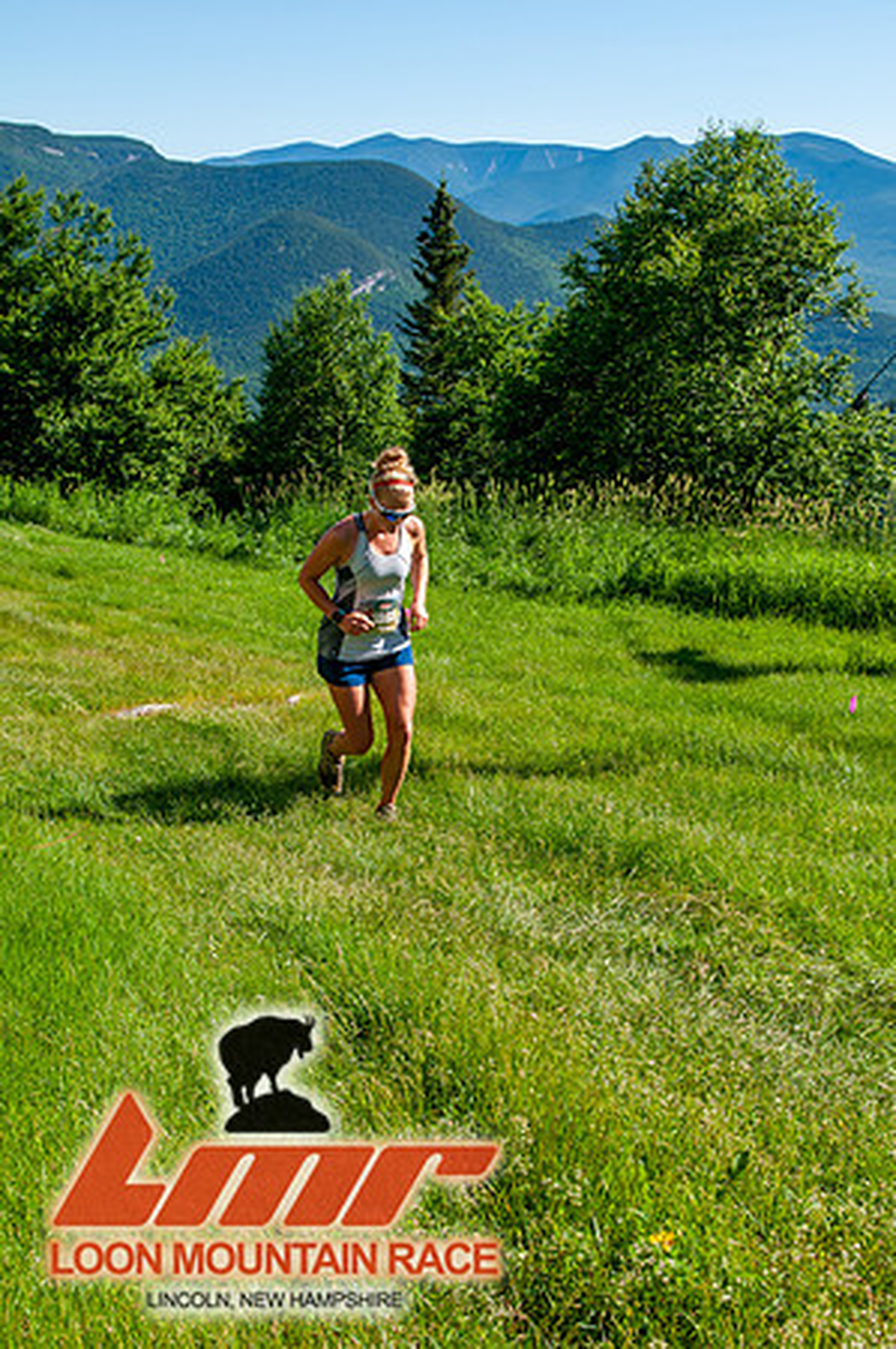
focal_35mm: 51
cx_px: 448
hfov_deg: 26.4
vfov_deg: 38.9
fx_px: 1908
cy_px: 674
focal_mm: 34
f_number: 8
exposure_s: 1/400
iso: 200
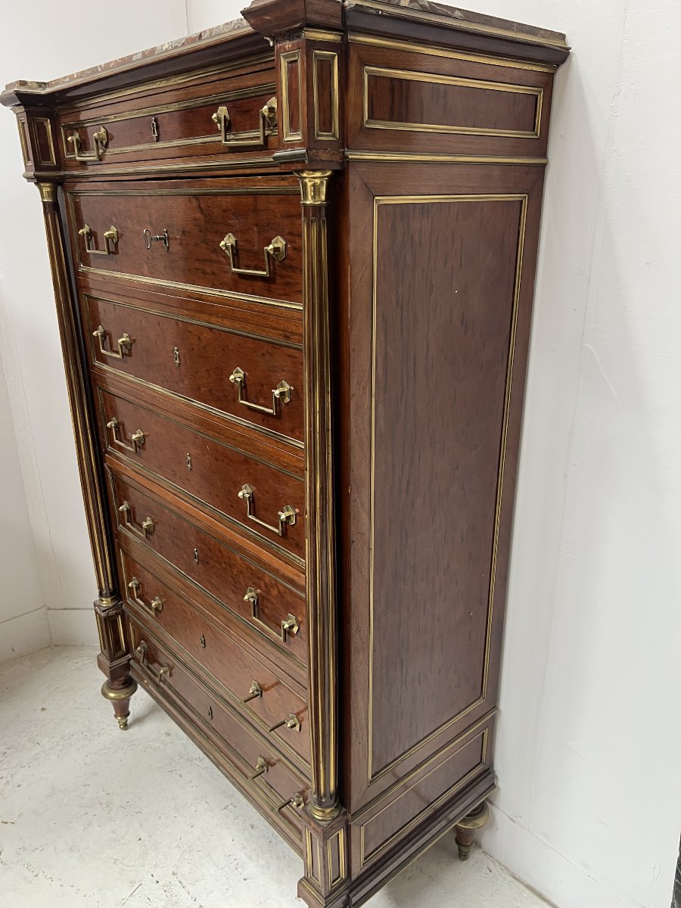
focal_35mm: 26
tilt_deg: -20.5
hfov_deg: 53.1
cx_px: 340
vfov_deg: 67.3
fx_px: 682
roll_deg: +1.2
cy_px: 454
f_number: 1.5
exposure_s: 1/60
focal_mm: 5.7
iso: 200
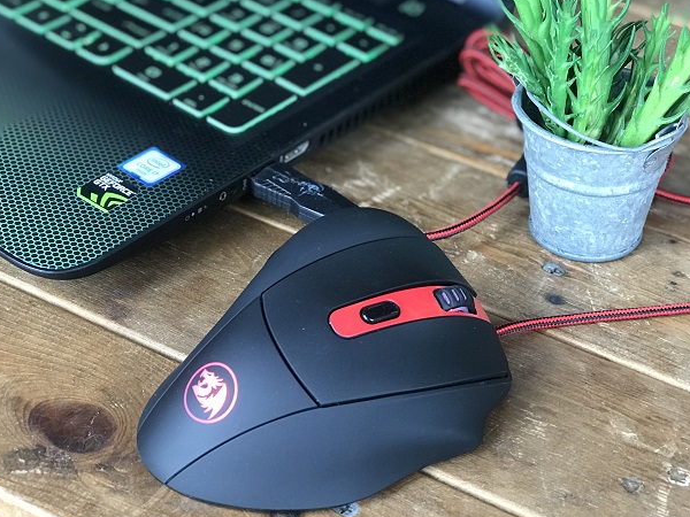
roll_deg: -3.4
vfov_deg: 19.4
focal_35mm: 76
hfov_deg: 25.7
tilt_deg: -37.4
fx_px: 1515
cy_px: 210
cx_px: 371
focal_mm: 6.6
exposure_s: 1/50
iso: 100
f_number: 2.8
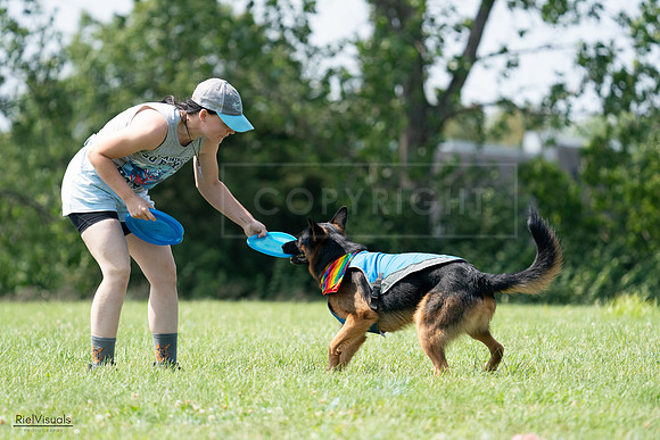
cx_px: 330
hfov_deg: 6.4
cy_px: 220
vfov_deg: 4.2
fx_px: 5941
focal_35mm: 324
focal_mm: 324
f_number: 6.3
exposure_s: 1/4000
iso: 2000
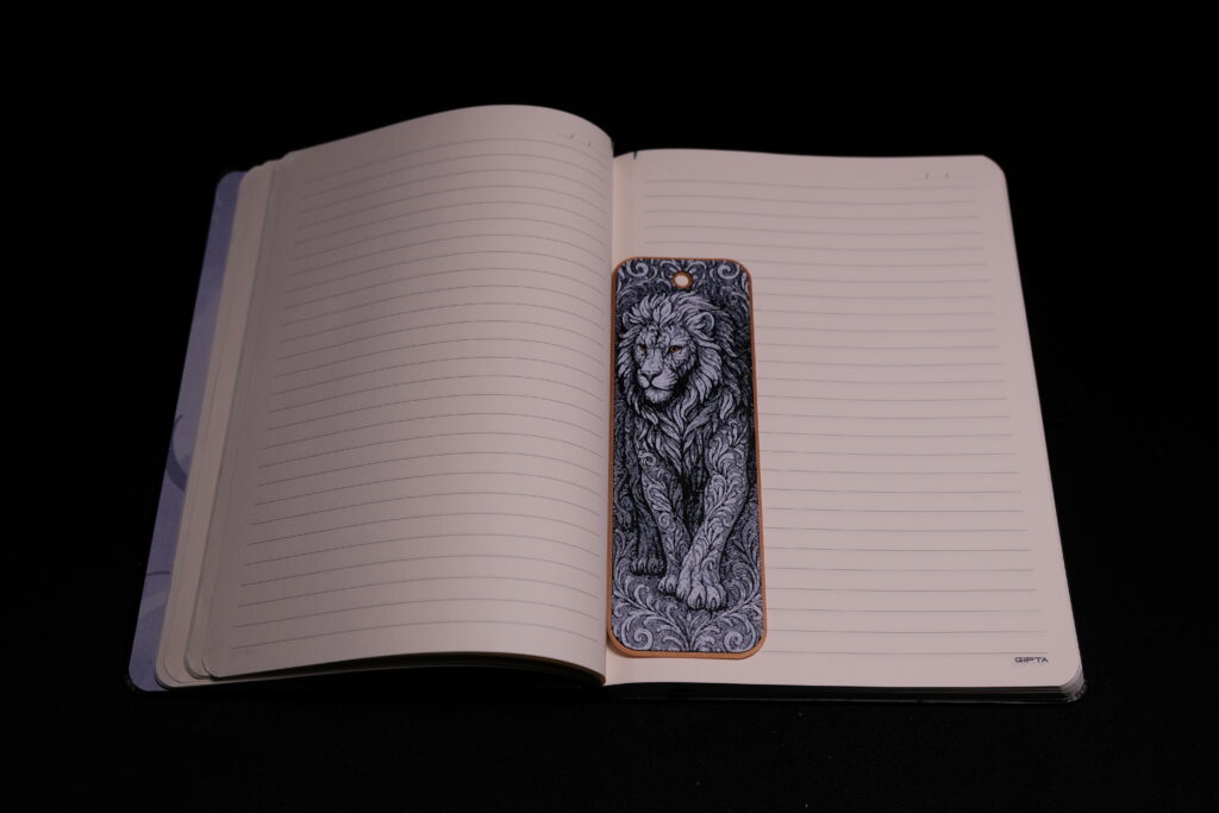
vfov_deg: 32.6
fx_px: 1388
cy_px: 406
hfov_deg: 47.4
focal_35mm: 41
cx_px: 610
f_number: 4.4
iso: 200
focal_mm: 27.1
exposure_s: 1/25
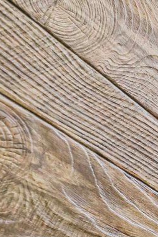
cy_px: 175
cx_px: 478
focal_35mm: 75
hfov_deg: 11.1
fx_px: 493
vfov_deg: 26.7
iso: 400
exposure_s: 1/1.67
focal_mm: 14
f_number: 8
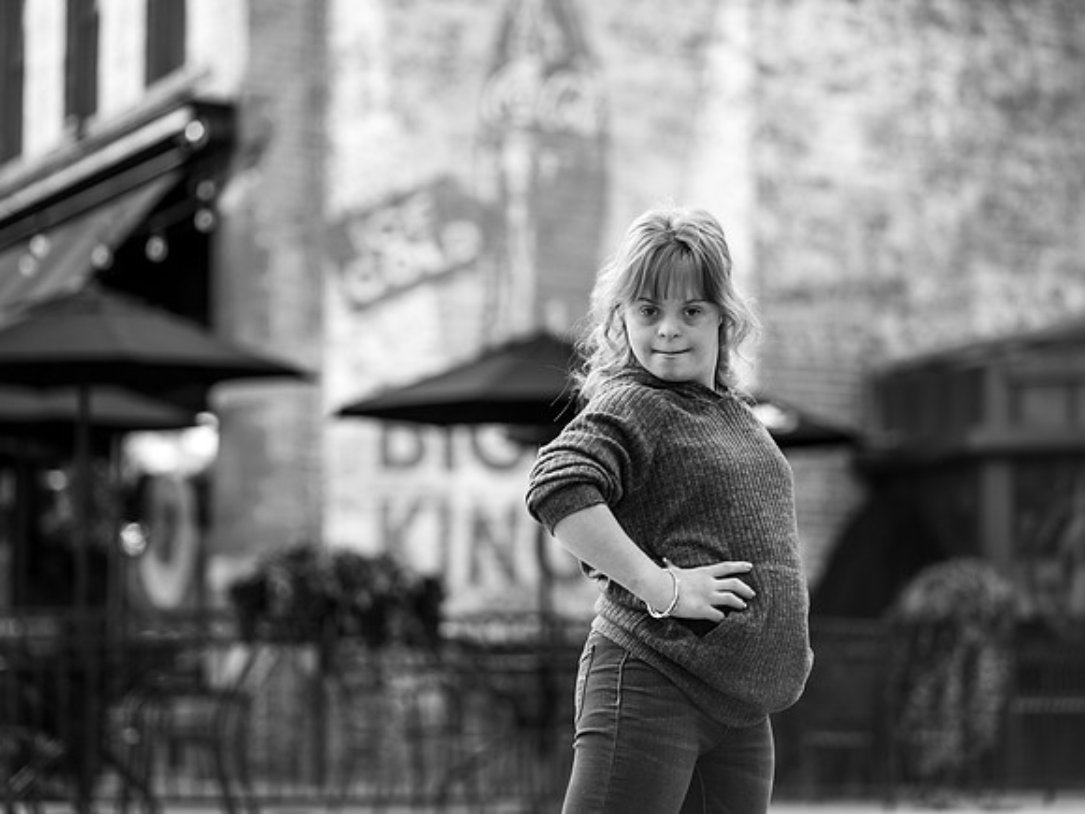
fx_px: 2883
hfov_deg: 21.3
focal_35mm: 92
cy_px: 407
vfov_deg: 16.1
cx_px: 542
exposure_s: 1/160
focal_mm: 85
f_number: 2.2
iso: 250
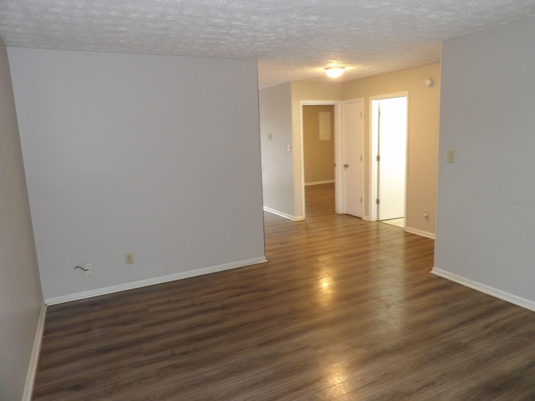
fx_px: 371
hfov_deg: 71.6
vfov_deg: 56.8
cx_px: 268
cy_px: 200
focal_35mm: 24
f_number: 3.2
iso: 272
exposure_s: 1/17
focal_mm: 4.3
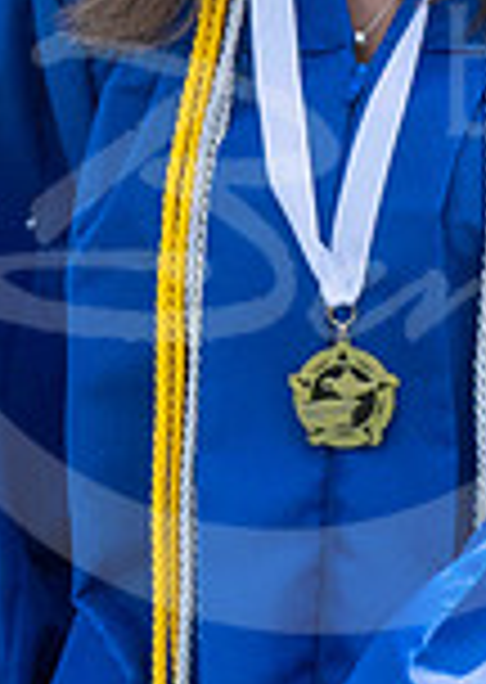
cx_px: -396
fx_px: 13148
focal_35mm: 678
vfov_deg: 3.0
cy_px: -262
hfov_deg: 2.1
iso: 200
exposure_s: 1/250
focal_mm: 70
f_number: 13
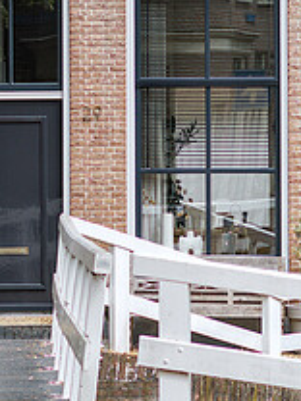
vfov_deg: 5.9
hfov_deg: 4.4
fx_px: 3884
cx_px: 187
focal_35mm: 335
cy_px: 74
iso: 200
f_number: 4.5
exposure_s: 1/640
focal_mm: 70
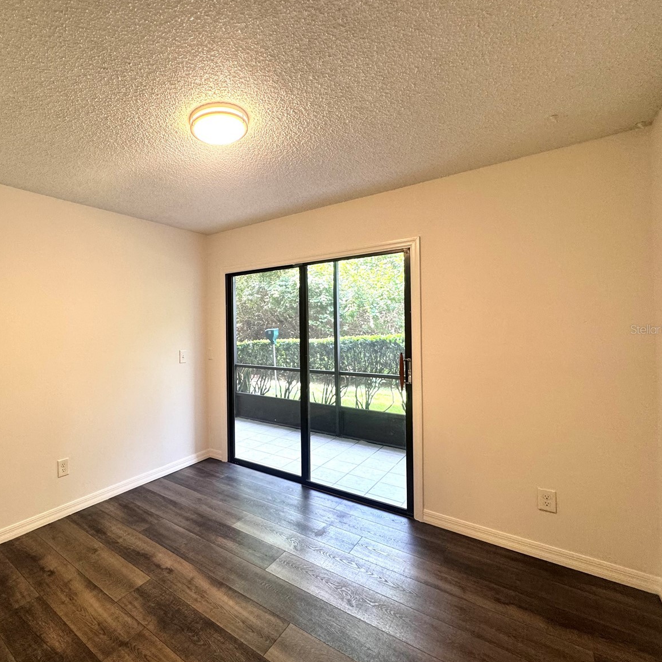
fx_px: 368
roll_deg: +1.1
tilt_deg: -1.0
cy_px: 329
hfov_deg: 81.6
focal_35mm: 17
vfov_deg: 84.0
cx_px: 230
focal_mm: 2.22
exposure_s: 1/60
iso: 160
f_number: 2.2
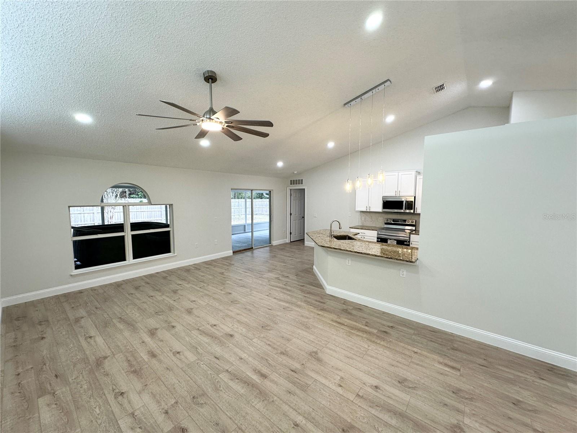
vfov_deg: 85.7
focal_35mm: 14
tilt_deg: -5.0
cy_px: 216
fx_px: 233
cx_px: 288
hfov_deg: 102.1
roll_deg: +0.2
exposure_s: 1/120
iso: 160
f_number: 2.2
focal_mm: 2.22
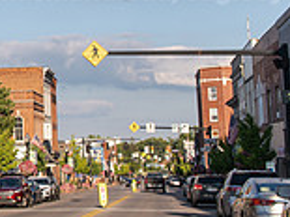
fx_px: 963
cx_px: -138
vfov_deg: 12.8
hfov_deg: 15.8
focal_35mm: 115
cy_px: 31
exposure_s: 1/640
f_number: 5
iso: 125
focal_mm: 32
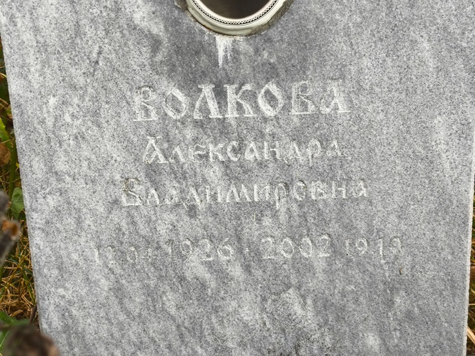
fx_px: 686
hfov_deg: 38.2
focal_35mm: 50
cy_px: 178
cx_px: 238
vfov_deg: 29.1
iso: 50
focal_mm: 4.71
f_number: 1.7
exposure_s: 1/126
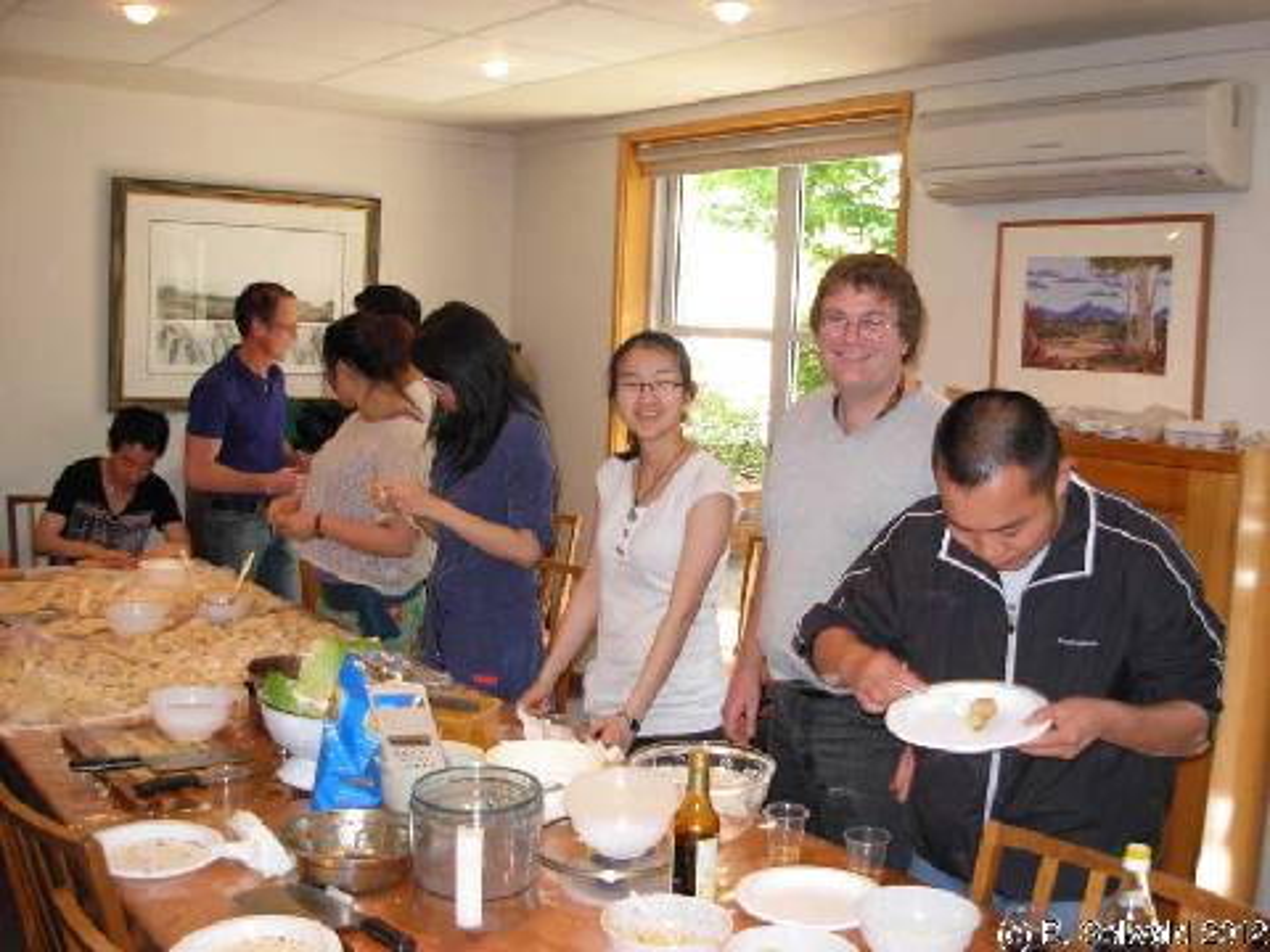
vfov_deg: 37.7
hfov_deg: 49.0
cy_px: 476
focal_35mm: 38
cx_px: 635
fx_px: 1394
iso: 168
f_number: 2.9
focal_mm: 6.3
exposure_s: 1/47.9
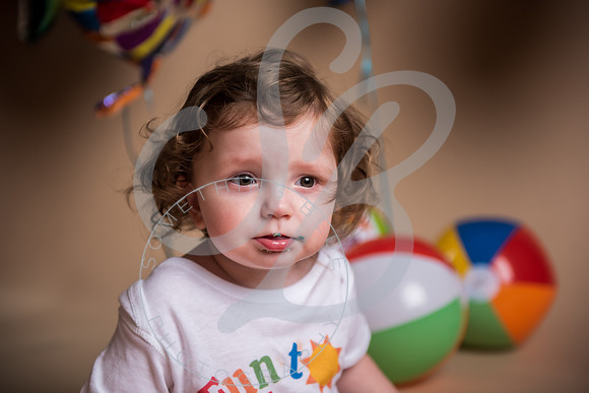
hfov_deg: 28.8
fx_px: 1145
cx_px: 294
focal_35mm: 70
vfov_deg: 19.5
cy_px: 196
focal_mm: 70
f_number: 2.8
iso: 125
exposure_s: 1/125
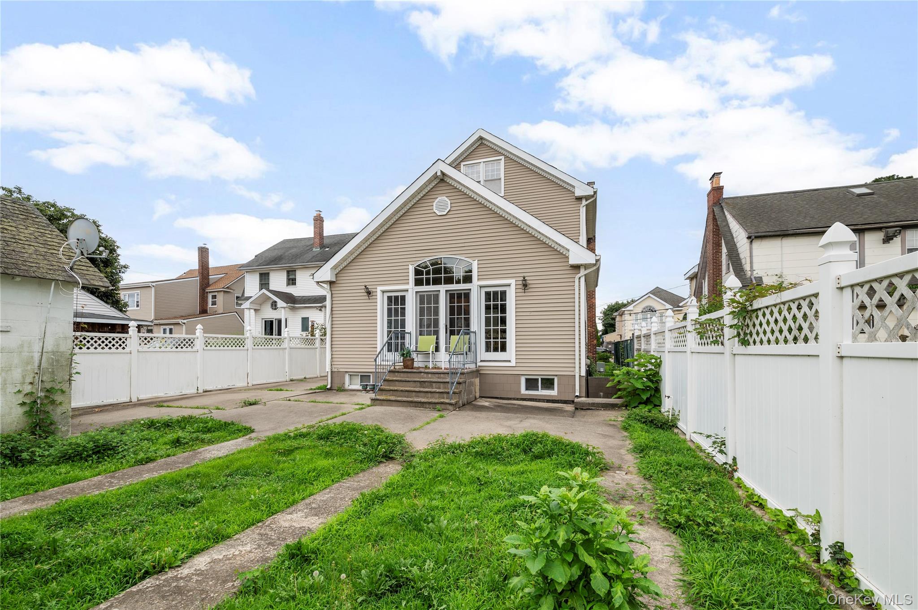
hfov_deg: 100.4
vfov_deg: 77.2
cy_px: 305
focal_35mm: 15
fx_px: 382
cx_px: 459
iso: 100
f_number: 8
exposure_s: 1/80
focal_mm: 15
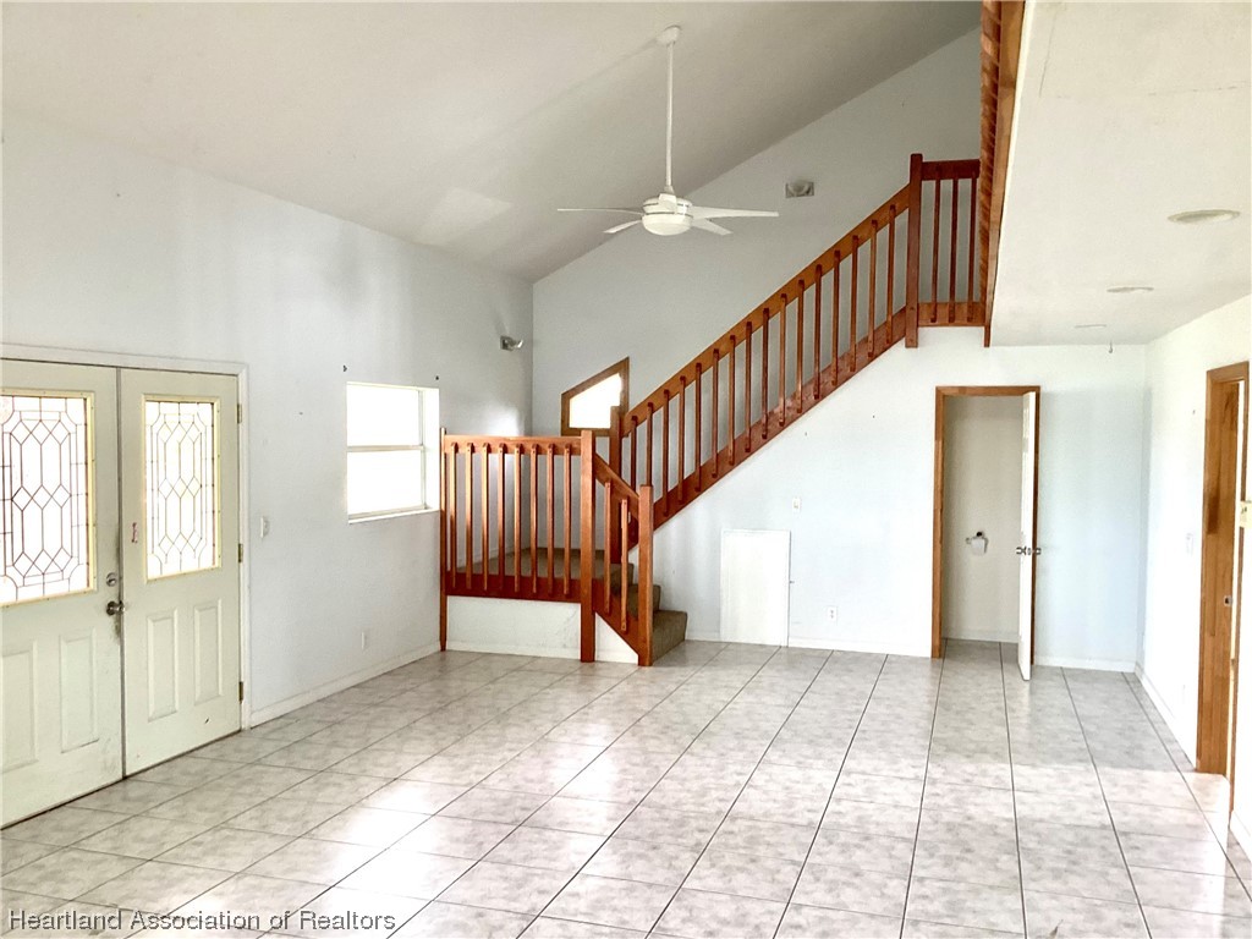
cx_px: 626
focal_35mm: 31
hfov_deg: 58.4
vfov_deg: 45.4
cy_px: 470
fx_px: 1121
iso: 100
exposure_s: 1/60
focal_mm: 3.3
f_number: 2.4
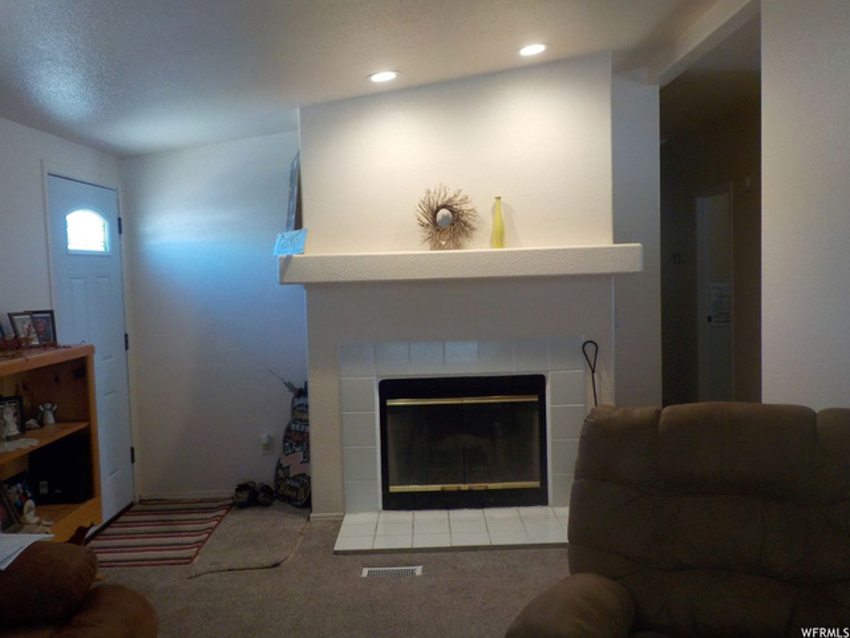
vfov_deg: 46.8
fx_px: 737
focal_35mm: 30
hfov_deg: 60.0
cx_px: 425
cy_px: 319
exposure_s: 1/30
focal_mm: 4.1
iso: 220
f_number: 3.3
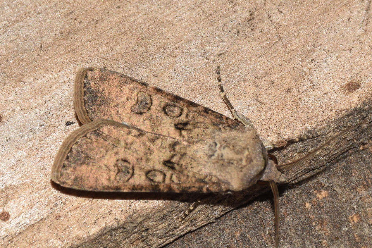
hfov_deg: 9.8
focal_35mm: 210
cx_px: 186
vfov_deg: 6.5
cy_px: 124
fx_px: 2170
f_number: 13
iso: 100
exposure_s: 1/160
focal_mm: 140
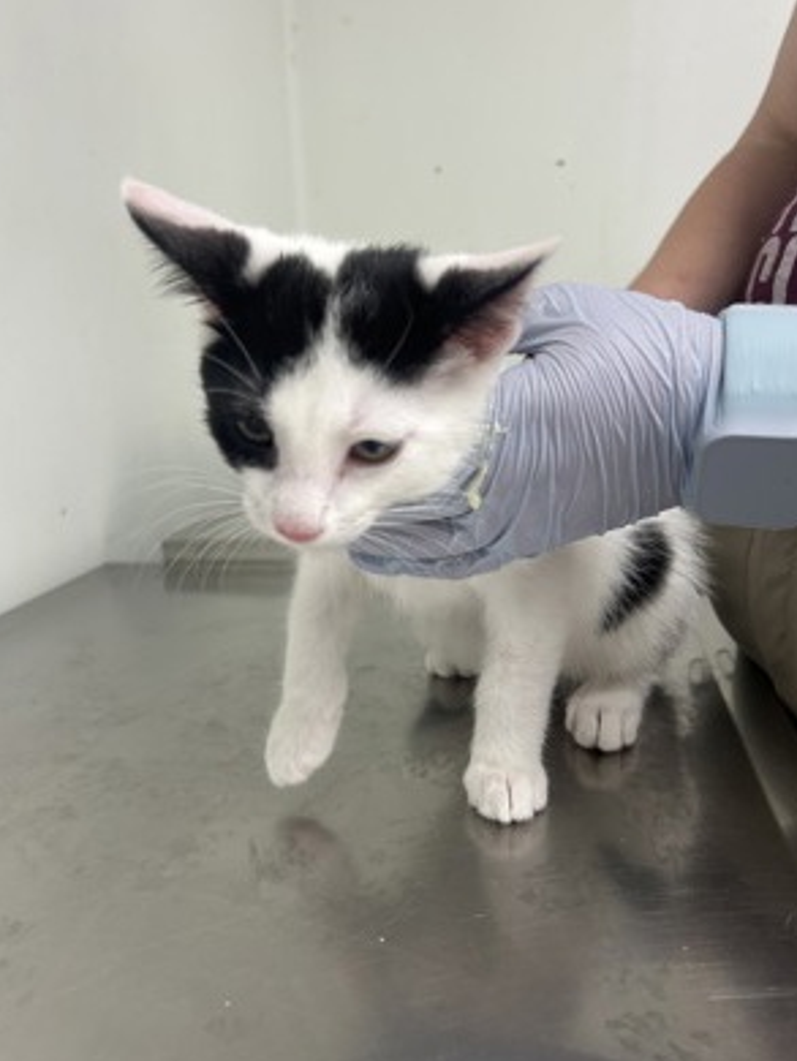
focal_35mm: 28
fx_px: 859
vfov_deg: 63.4
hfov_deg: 49.8
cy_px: 517
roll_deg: +4.7
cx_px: 374
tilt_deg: -12.0
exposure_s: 1/120
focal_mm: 5.7
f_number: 1.5
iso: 125
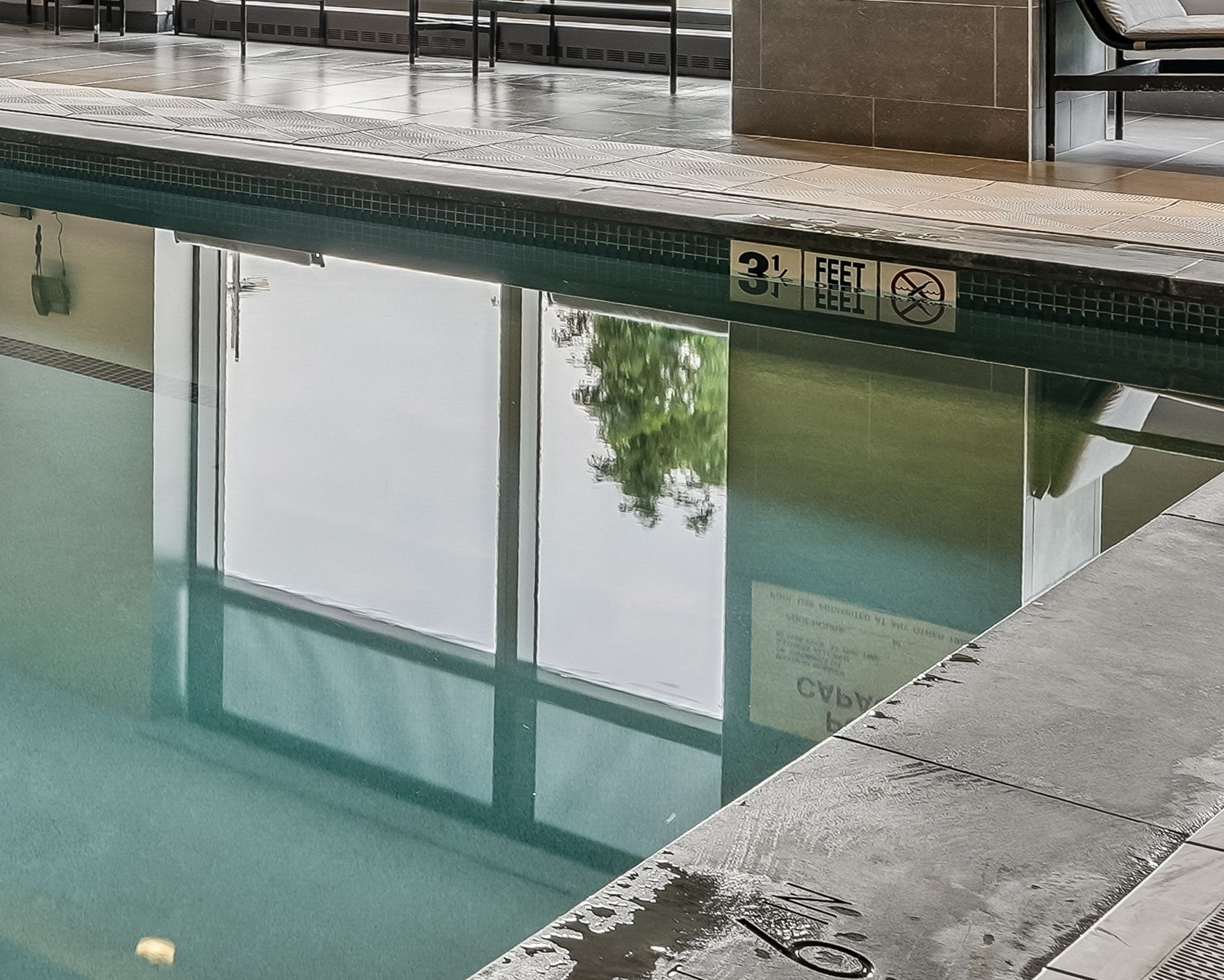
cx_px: -820
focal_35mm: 53
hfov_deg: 23.7
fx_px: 1920
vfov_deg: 24.4
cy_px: -345
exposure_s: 1/3.33
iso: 100
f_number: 10
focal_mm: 14
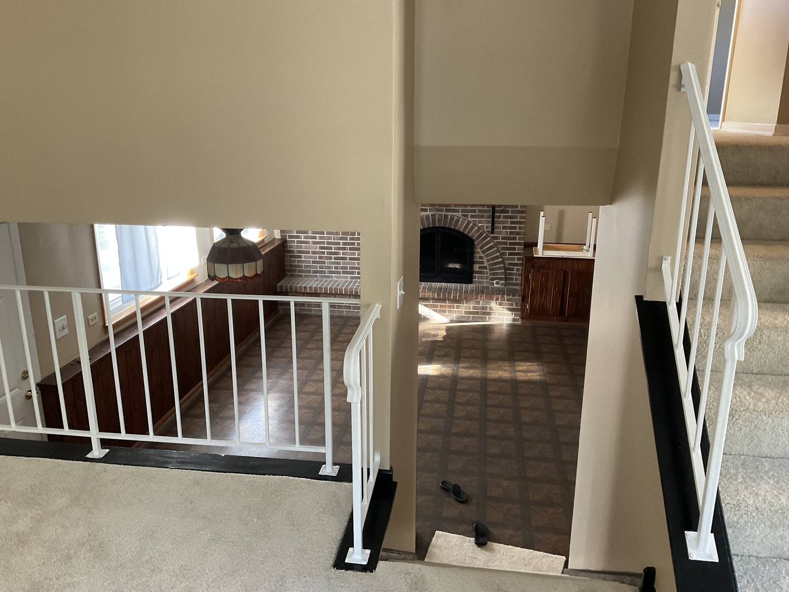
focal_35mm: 29
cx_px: 394
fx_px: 661
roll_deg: -0.9
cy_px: 296
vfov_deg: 48.2
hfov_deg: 61.7
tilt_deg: -17.5
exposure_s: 1/50
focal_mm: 3
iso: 200
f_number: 1.8
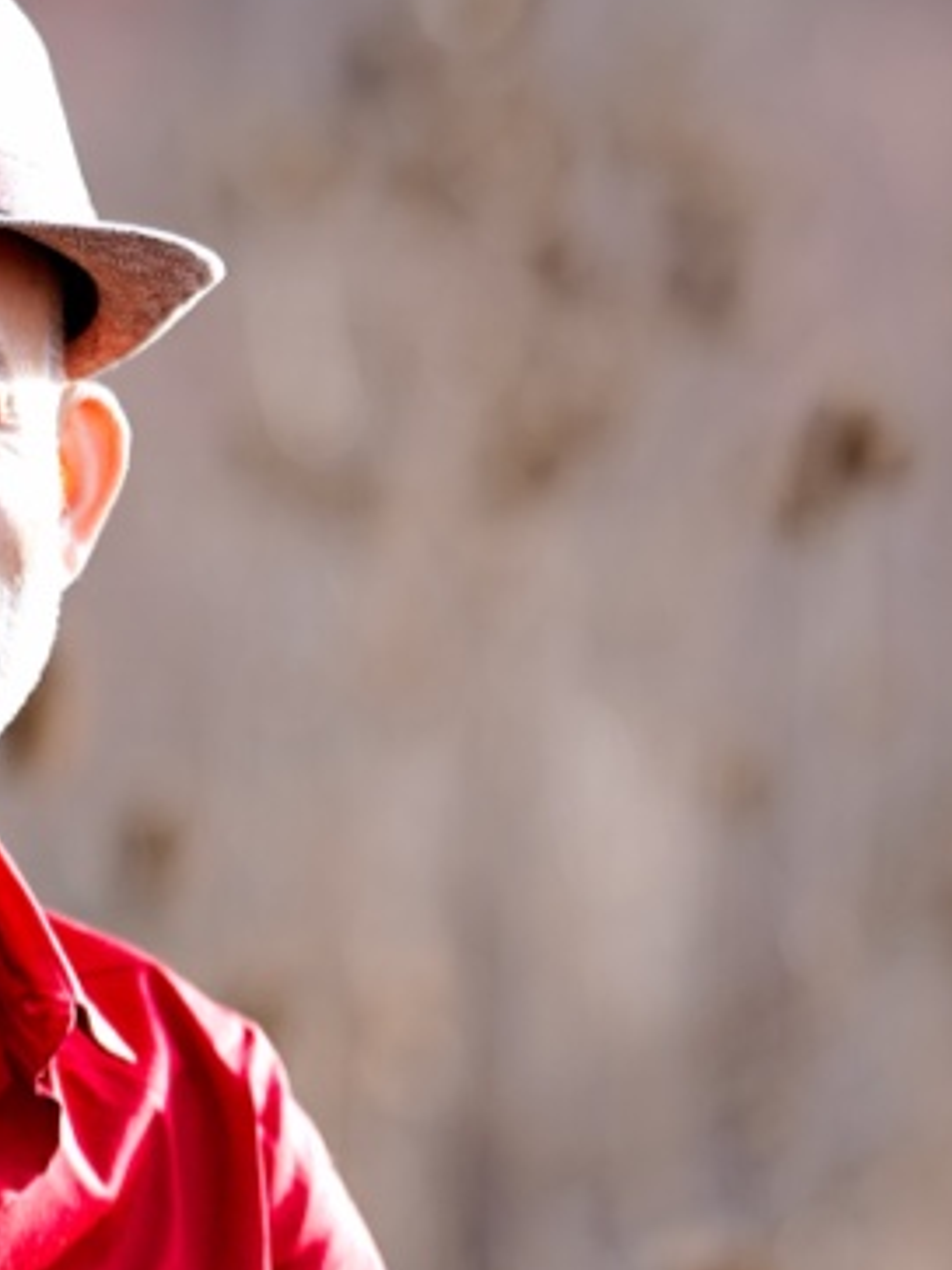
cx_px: 368
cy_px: 1422
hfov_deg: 3.0
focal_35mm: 501
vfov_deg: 4.0
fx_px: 18382
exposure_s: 1/640
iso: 100
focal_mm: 135
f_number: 2
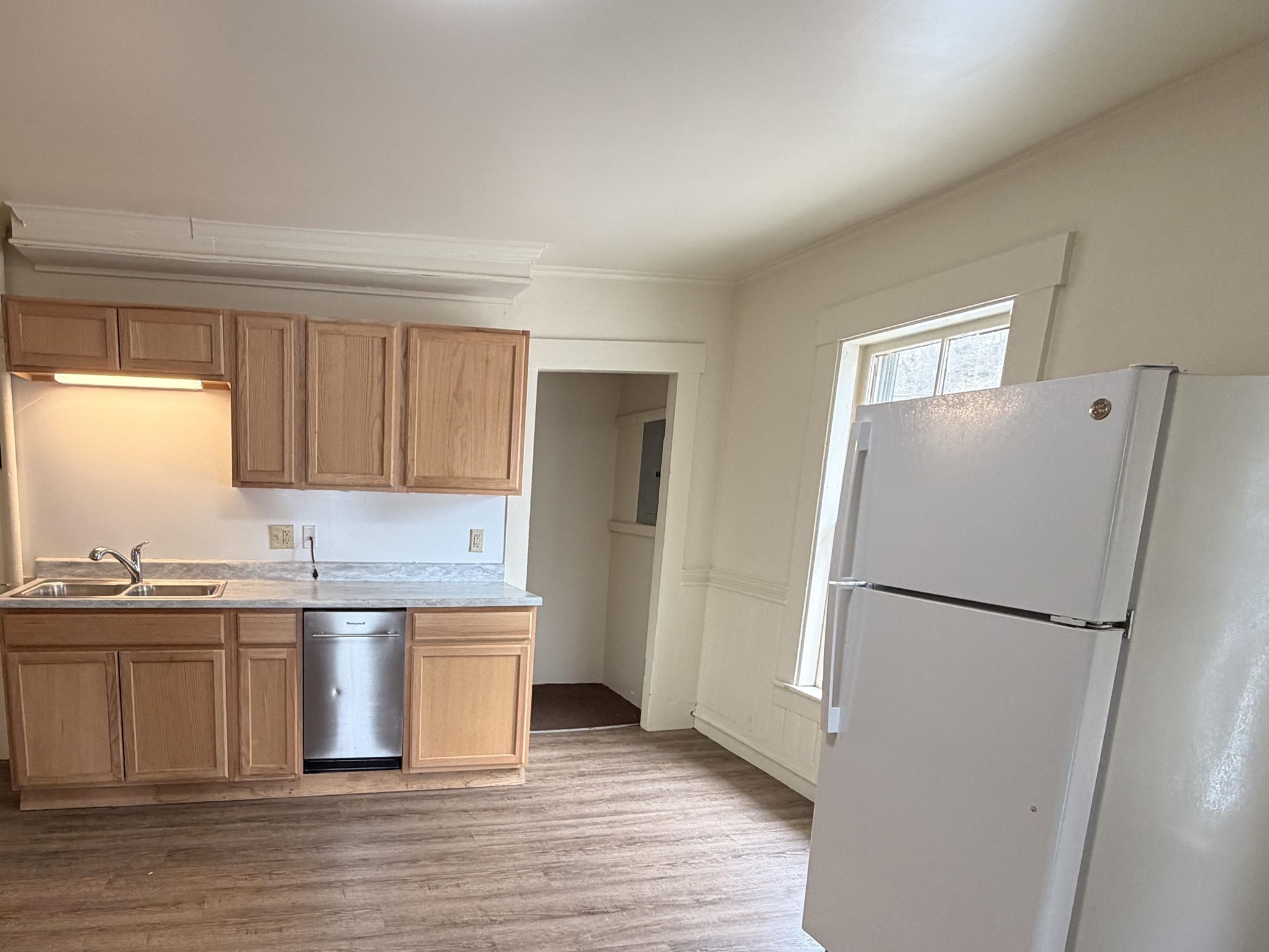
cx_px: 426
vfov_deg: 61.9
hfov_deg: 76.5
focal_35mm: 21
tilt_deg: -12.0
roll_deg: -1.6
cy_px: 633
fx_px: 770
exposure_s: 1/120
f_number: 2.2
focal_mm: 2.22
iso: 250
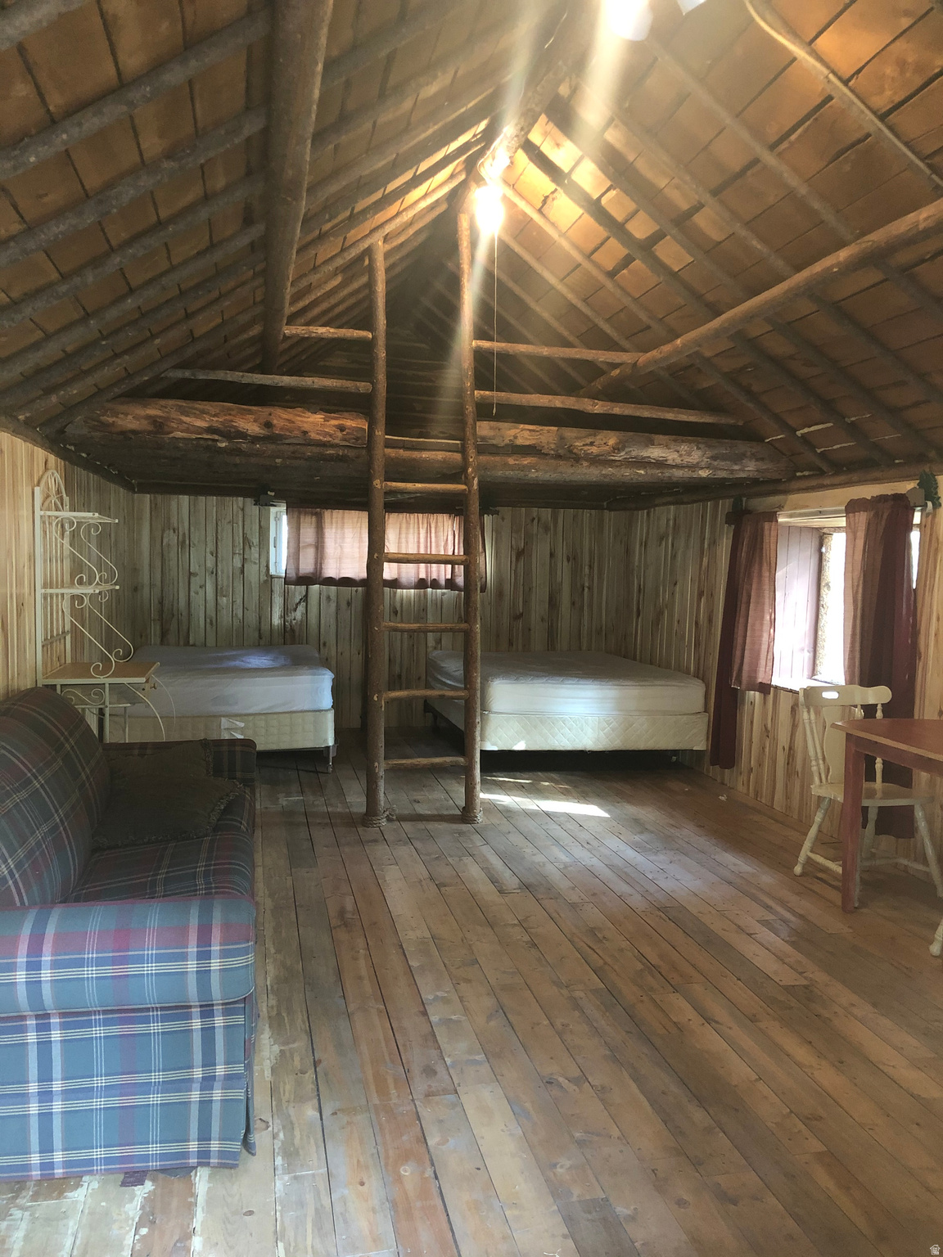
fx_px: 1017
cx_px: 472
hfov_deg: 49.7
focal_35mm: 28
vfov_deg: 63.4
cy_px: 628
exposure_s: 1/9
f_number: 1.8
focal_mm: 4
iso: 100
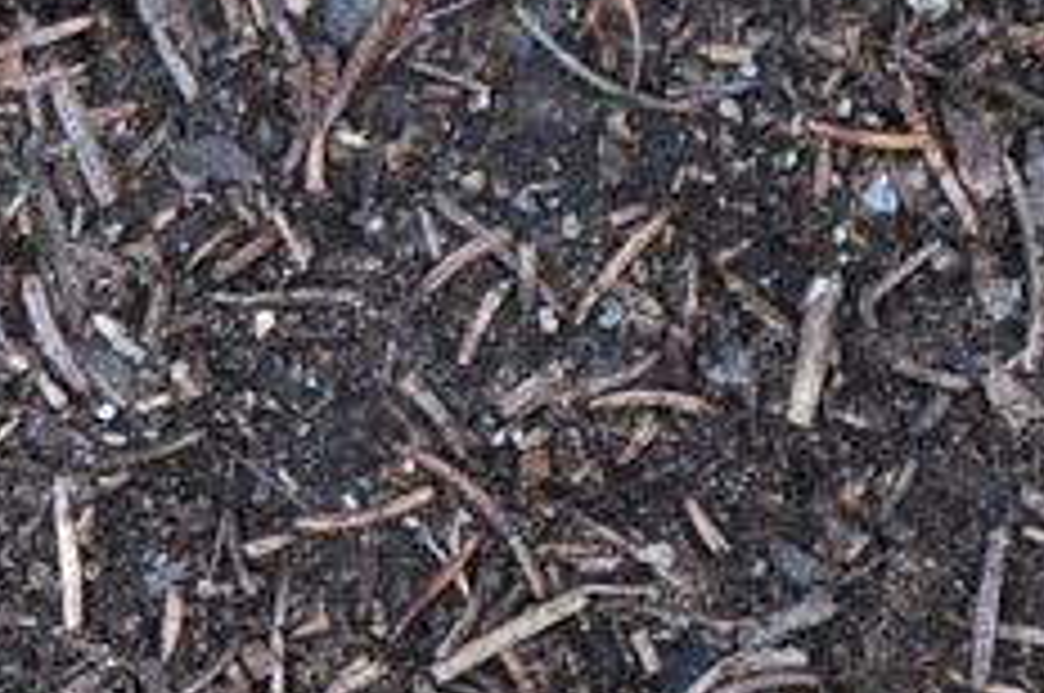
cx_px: -2331
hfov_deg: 3.4
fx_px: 17376
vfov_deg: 2.3
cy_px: -884
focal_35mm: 600
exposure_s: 1/15
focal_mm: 58
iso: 200
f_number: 5
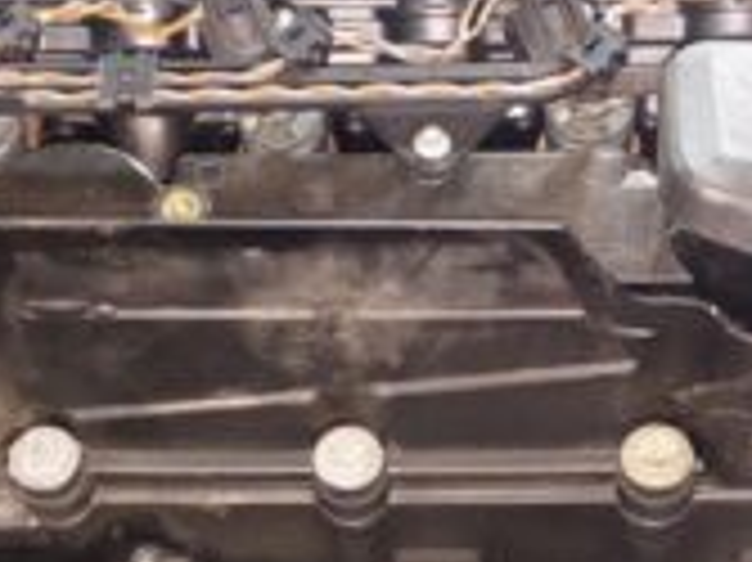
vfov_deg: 16.0
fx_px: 1954
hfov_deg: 21.8
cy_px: 589
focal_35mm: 90
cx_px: 387
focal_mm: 5.23
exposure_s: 1/25
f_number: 1.8
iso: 500
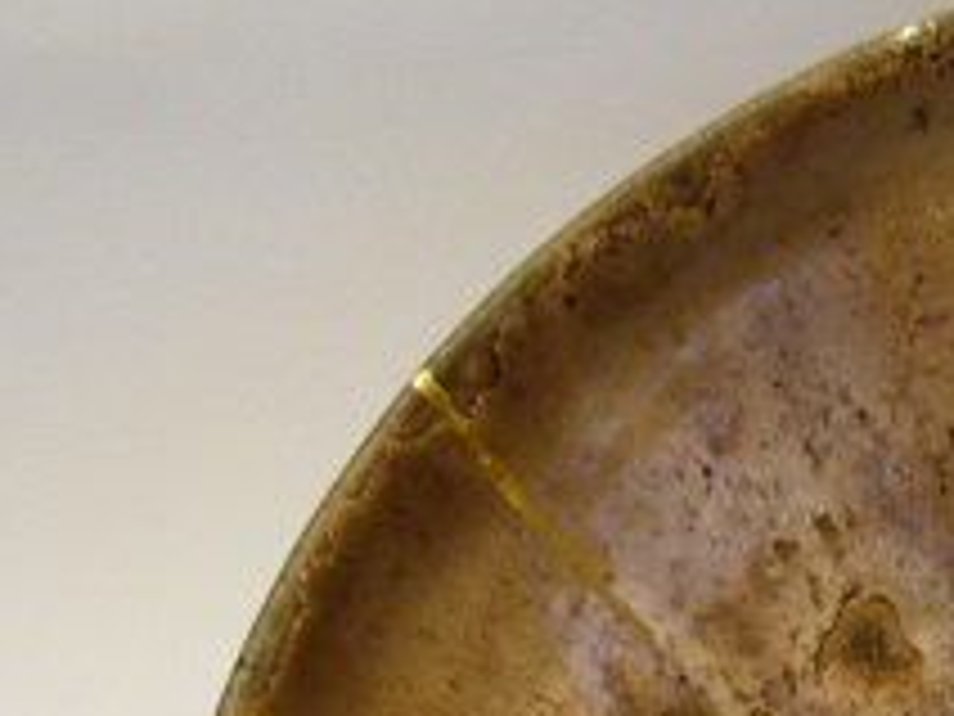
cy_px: 1090
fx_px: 3638
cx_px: 1282
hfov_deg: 14.3
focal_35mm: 132
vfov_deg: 10.8
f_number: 2.8
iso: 100
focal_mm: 5.8
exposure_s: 1/15
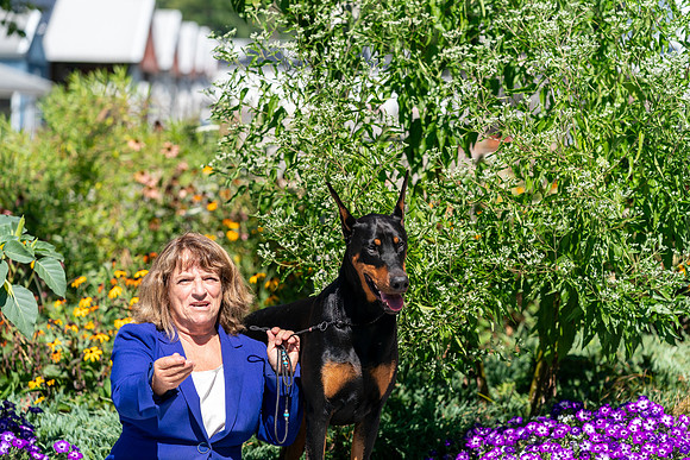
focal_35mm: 112
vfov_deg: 12.2
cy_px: 230
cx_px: 345
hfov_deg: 18.3
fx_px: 2147
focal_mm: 112
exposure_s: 1/2500
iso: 400
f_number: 3.5
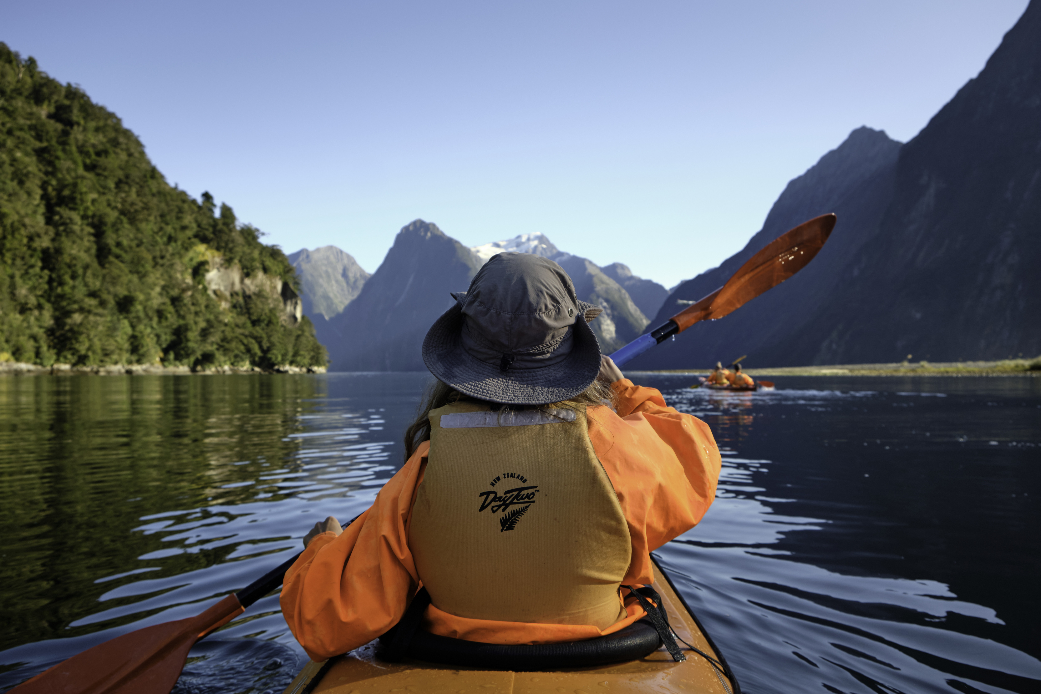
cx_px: 520
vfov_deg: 47.9
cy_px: 347
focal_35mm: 27
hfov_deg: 67.4
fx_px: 781
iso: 200
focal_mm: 18
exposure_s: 1/400
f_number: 5
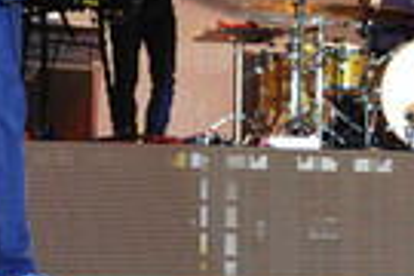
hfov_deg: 15.2
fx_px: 1541
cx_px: 324
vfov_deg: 9.9
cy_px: -129
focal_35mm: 134
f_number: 3.5
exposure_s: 1/200
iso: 800
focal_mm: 40
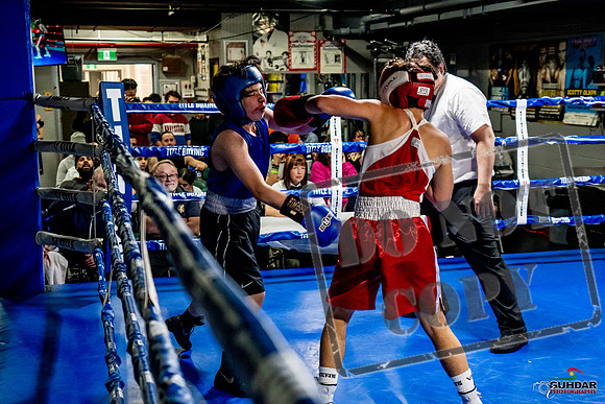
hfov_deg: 38.2
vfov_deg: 26.0
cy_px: 202
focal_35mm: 52
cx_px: 302
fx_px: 874
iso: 5000
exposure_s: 1/800
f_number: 2.8
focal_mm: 35
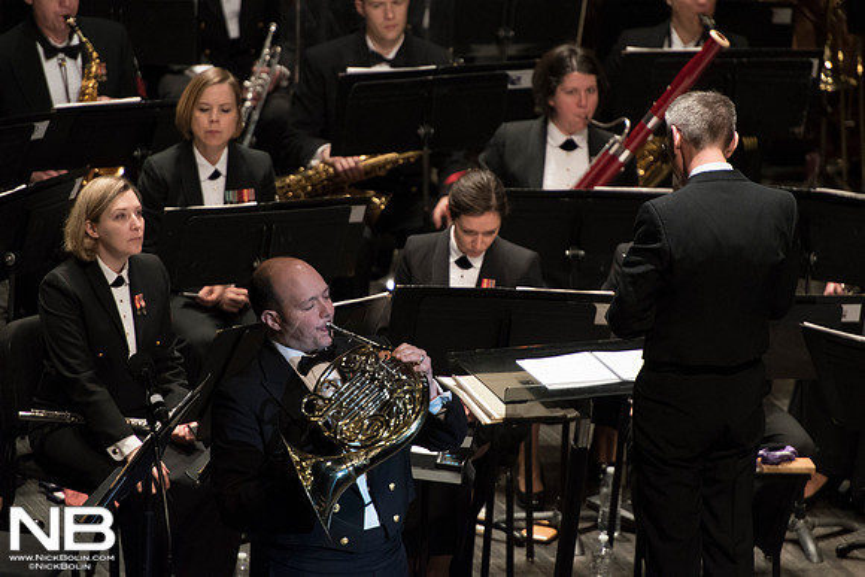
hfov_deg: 5.2
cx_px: 432
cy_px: 288
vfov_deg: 3.4
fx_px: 9613
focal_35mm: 400
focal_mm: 400
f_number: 5.6
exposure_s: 1/400
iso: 4000
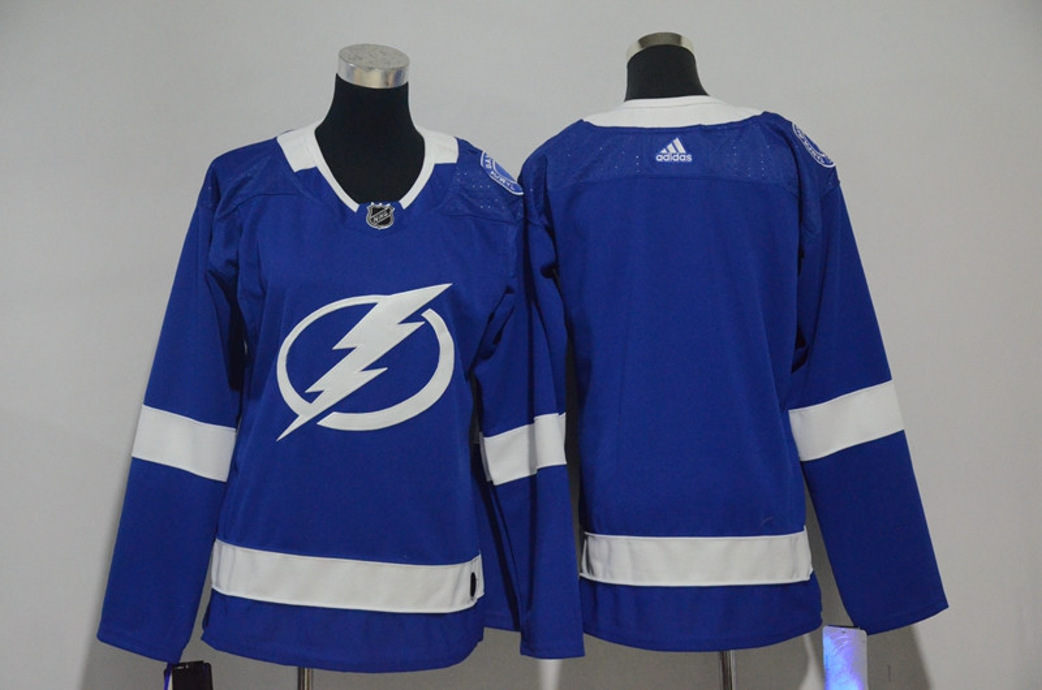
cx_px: 521
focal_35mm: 72
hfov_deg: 28.1
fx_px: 2080
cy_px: 345
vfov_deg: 18.8
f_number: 4.5
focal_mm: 48
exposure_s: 1/60
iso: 4000
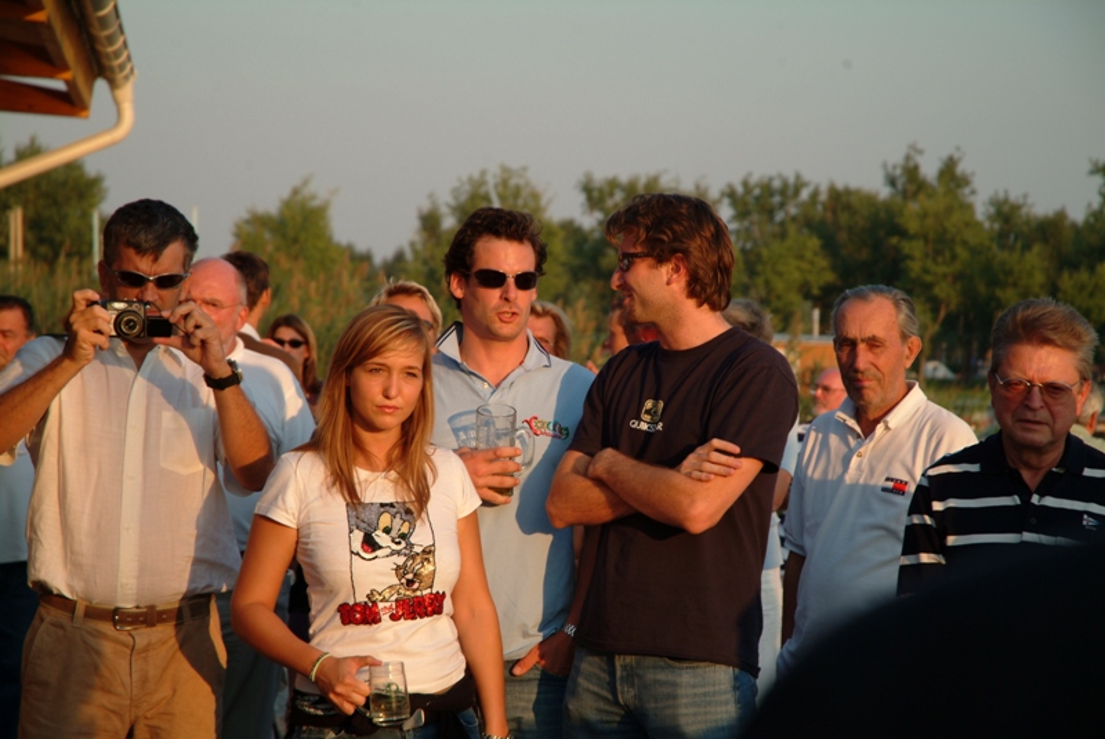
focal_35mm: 105
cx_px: 552
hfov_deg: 19.4
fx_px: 3226
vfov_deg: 13.1
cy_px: 370
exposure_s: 1/250
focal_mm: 70
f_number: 4.8
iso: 100
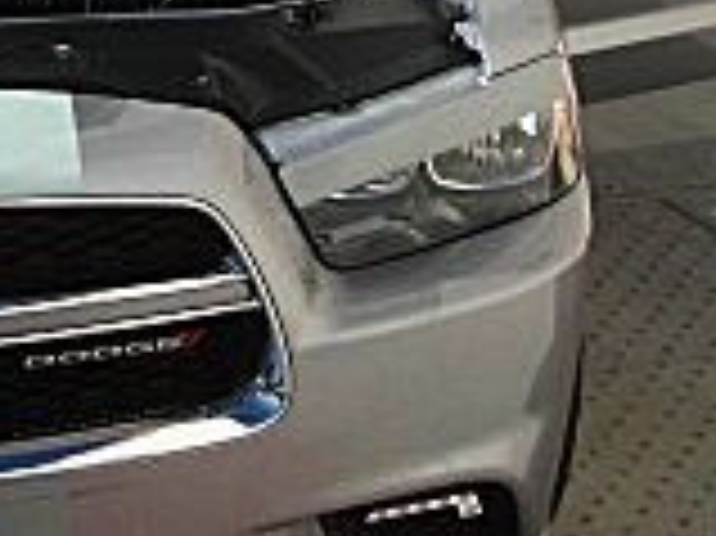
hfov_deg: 13.2
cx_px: -203
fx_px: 2997
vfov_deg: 10.1
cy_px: -104
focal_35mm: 145
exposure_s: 1/640
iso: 50
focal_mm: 6.3
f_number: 2.8
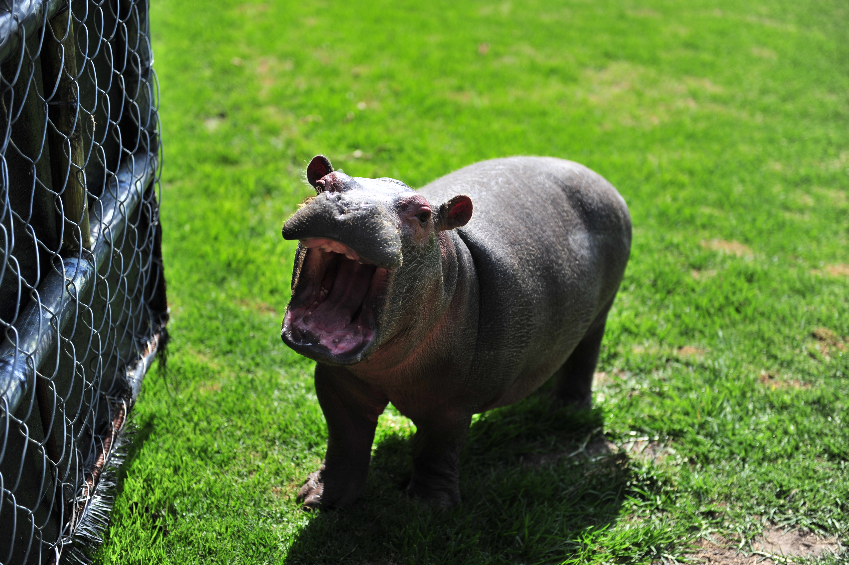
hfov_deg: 32.4
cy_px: 282
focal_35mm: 62
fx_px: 1461
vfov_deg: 21.9
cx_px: 424
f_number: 2.8
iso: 200
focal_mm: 62
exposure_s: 1/2000
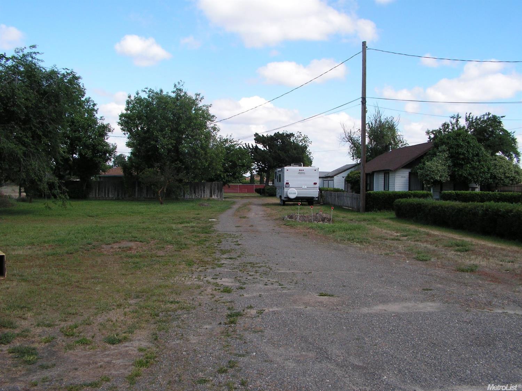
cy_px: 196
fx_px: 543
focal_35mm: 36
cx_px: 261
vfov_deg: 39.6
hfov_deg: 51.4
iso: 50
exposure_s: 1/250
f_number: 4.8
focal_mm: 6
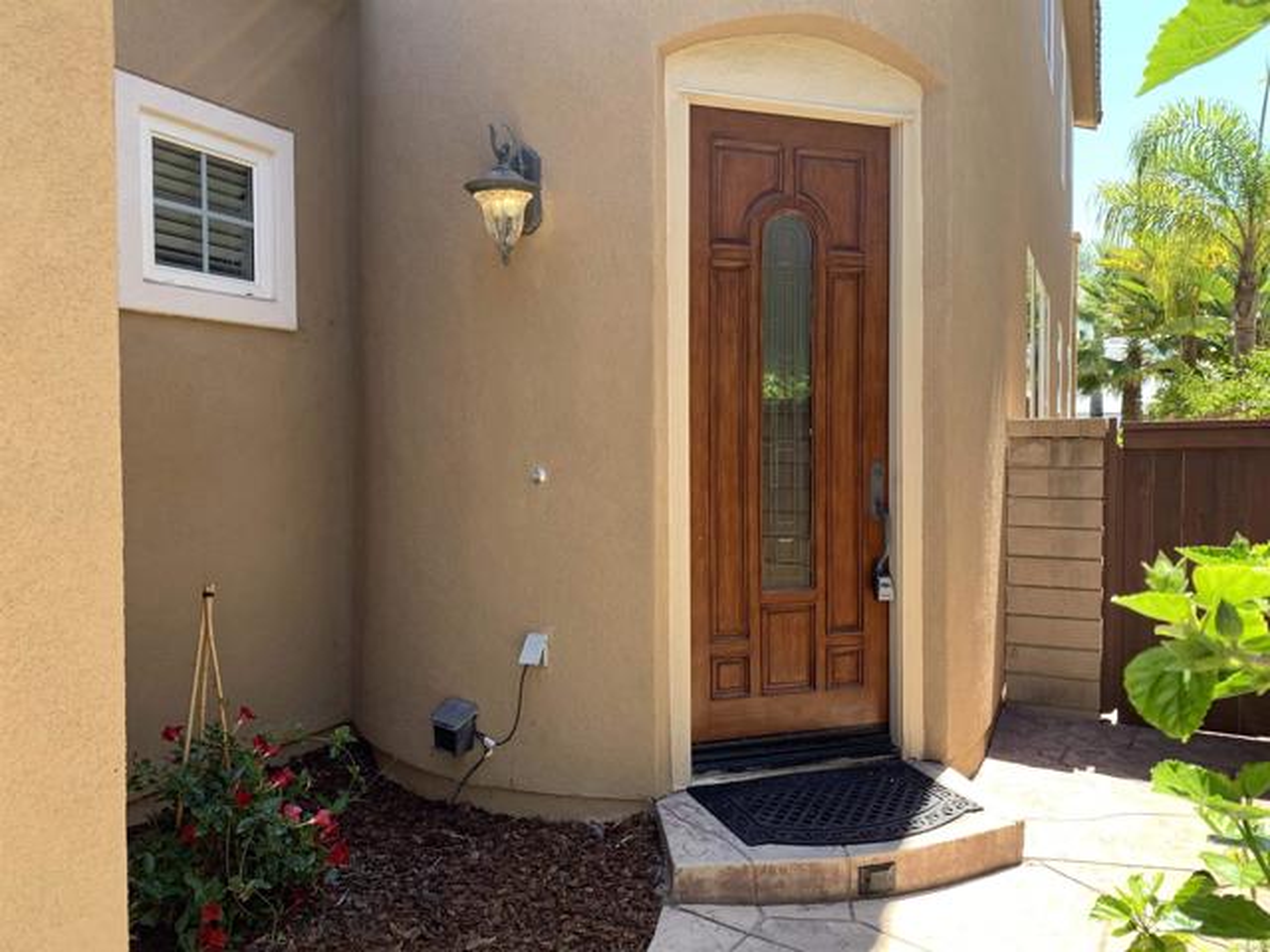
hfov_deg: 67.3
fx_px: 954
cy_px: 476
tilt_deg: -1.6
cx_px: 635
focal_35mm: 26
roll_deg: +0.4
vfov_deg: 53.1
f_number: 1.8
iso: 25
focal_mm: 4.25
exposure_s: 1/187
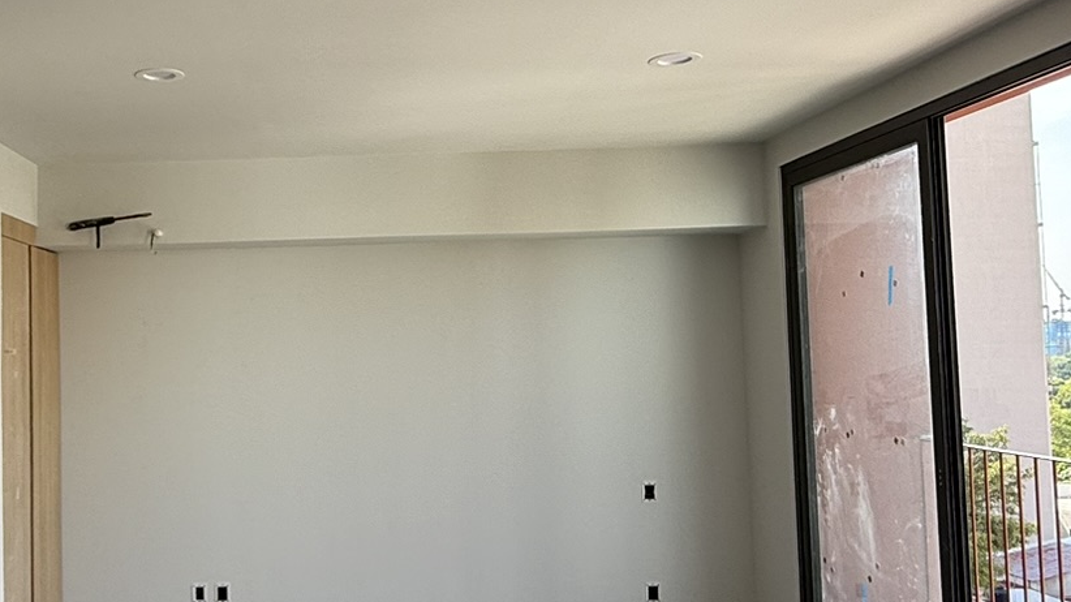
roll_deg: +1.1
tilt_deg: +3.3
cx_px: 305
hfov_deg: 51.2
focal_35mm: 38
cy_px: 298
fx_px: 1079
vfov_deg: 31.2
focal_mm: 2.22
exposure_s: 1/220
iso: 50
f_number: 2.2
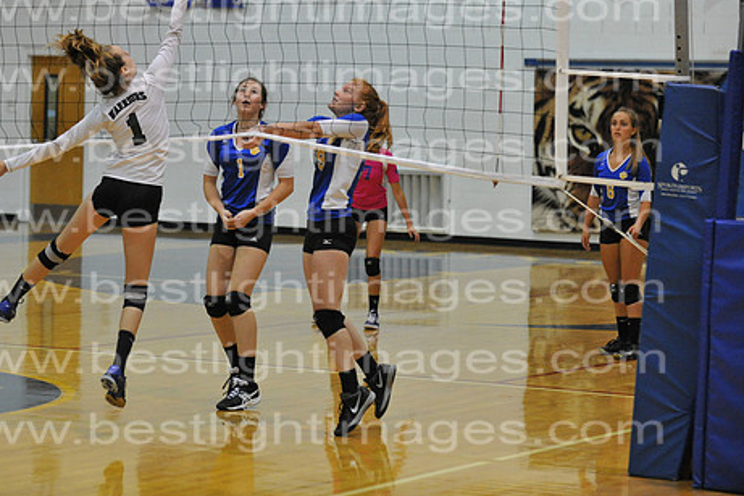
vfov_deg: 7.8
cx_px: 300
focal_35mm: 176
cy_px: 186
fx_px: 3636
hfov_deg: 11.7
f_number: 3.2
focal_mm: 140
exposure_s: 1/800
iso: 8000
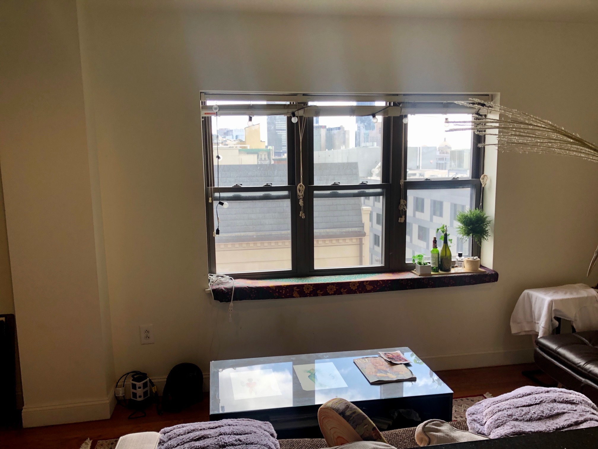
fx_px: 484
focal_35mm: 28
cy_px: 224
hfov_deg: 63.4
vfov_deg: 49.7
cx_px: 299
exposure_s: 1/120
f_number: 1.8
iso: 32
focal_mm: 4
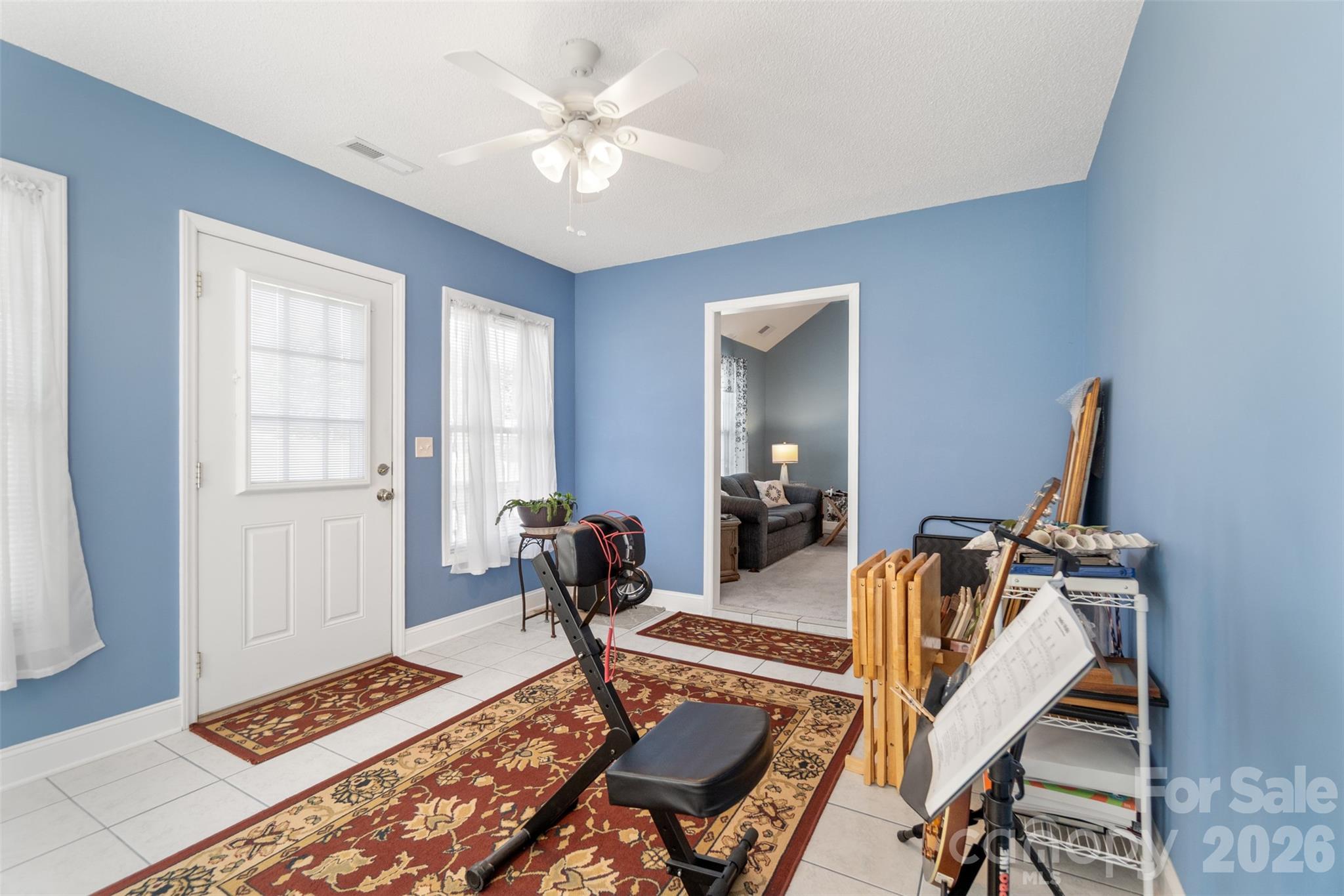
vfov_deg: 77.3
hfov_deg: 100.4
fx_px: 560
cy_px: 448
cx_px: 672
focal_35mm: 15
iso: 500
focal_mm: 10
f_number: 4.5
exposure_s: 1/30
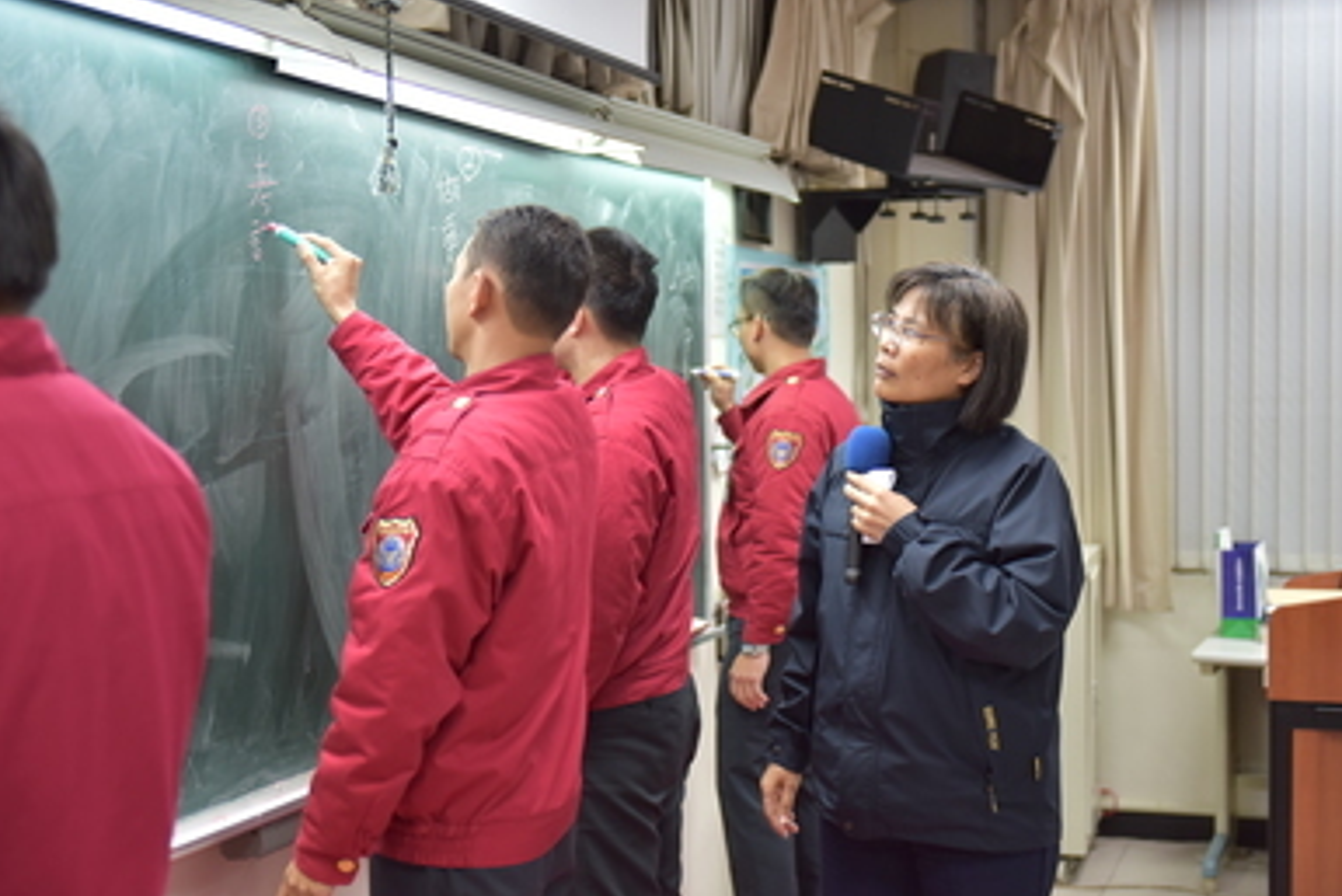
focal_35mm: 54
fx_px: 2014
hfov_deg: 36.9
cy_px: 448
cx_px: 659
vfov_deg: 25.1
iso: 640
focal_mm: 52
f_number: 2.8
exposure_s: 1/160
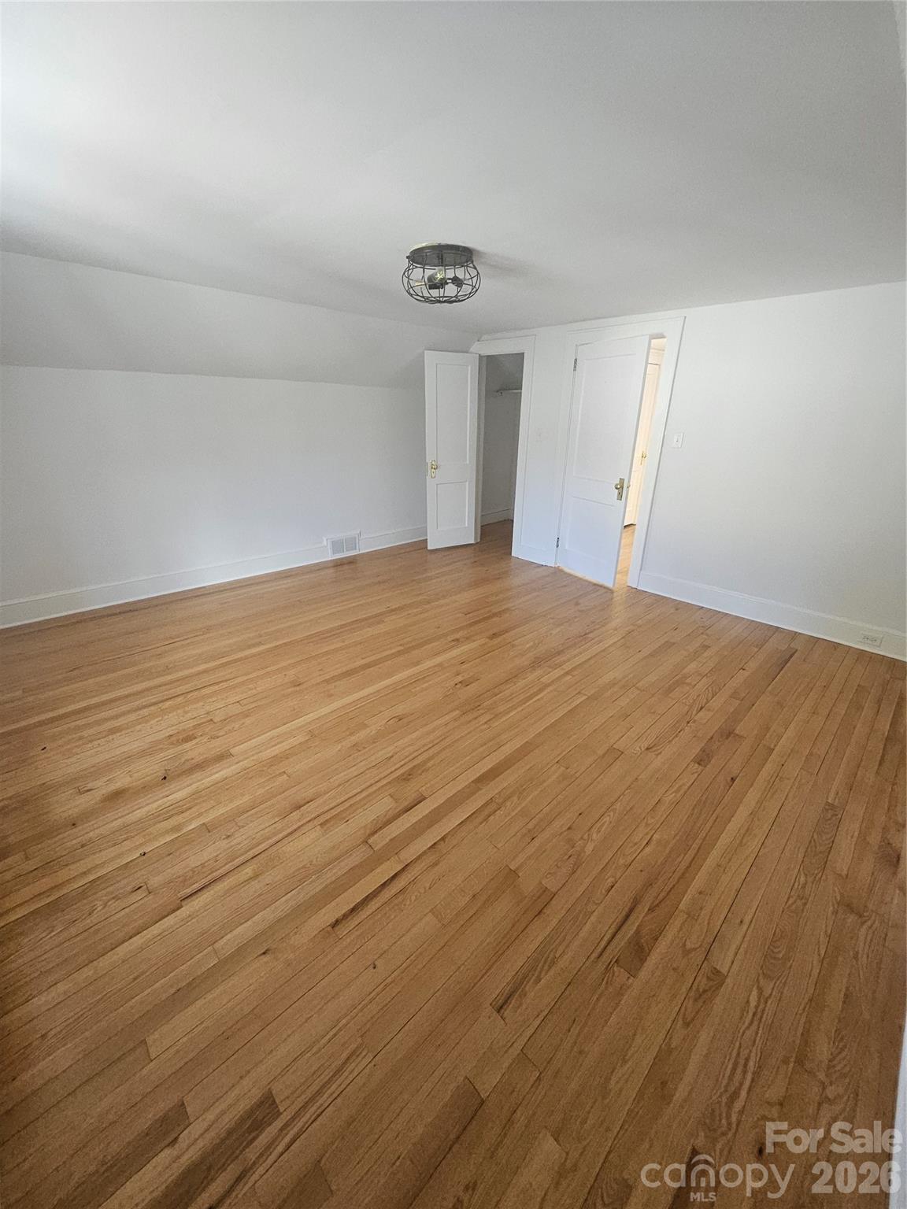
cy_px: 604
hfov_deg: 89.9
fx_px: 454
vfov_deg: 106.2
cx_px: 454
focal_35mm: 13
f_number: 2.2
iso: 320
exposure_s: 1/60
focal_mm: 1.74
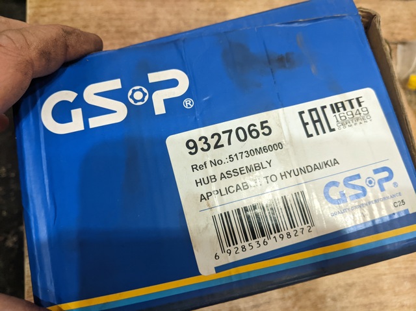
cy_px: 156
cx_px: 208
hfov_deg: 65.4
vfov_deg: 51.3
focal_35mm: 27
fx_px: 324
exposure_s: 1/49.9
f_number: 1.8
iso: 801
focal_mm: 4.44
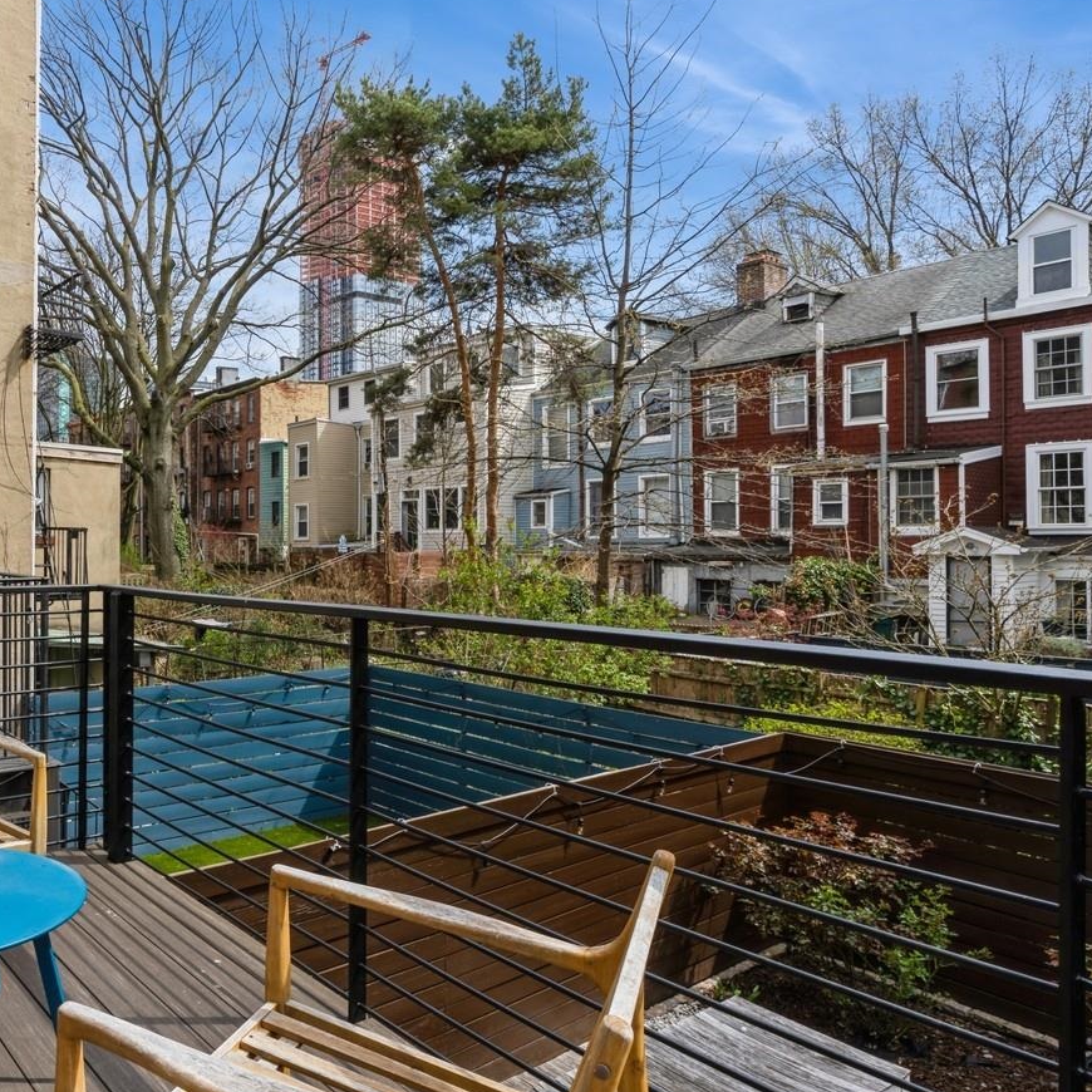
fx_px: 892
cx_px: 232
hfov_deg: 58.5
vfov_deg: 62.9
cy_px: 570
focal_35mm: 25
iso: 100
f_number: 11
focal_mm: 16
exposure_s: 1/125
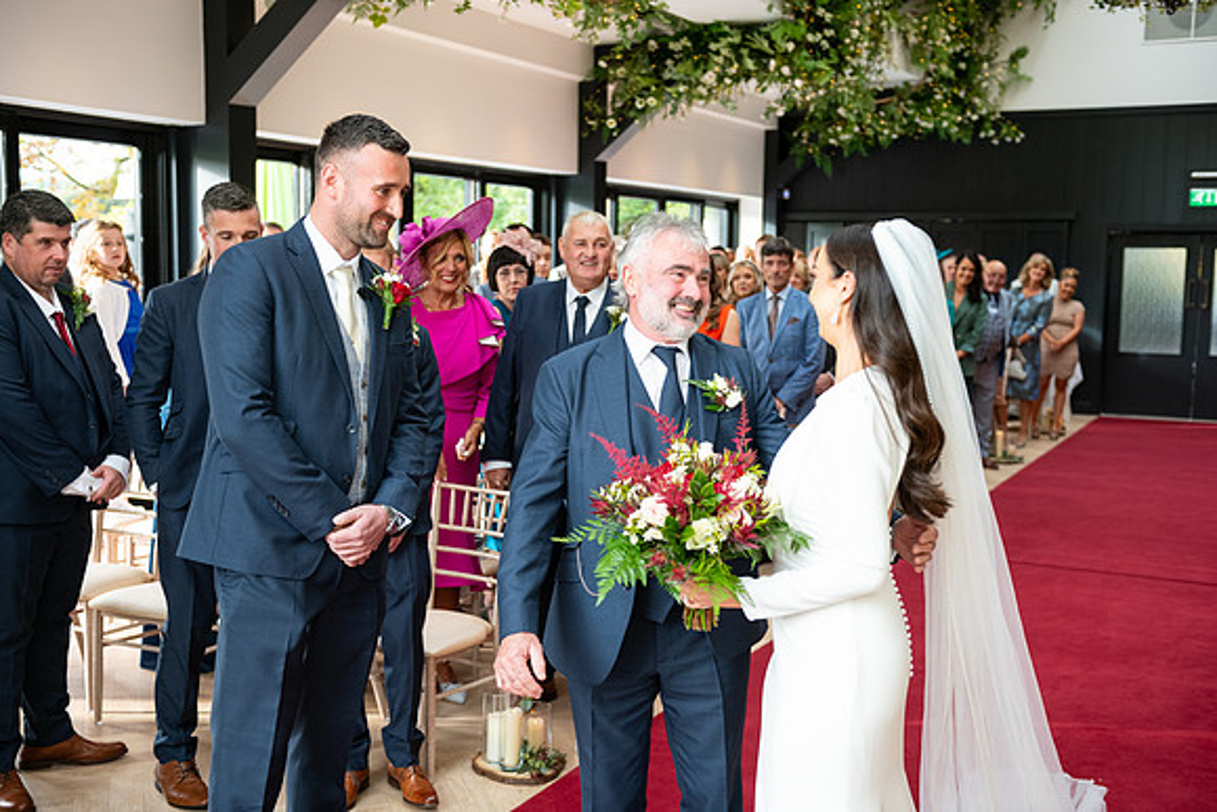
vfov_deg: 31.9
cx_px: 608
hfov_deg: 46.4
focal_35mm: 42
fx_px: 1420
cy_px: 406
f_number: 3.5
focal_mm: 42
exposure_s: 1/160
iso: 640
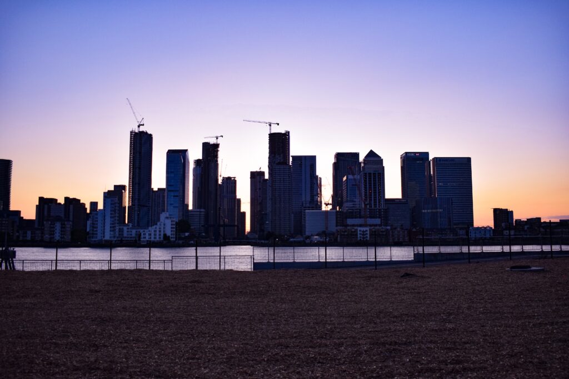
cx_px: 284
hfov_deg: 59.5
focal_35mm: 32
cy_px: 190
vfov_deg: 41.7
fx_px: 498
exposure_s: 1/500
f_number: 5.6
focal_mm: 21
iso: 800
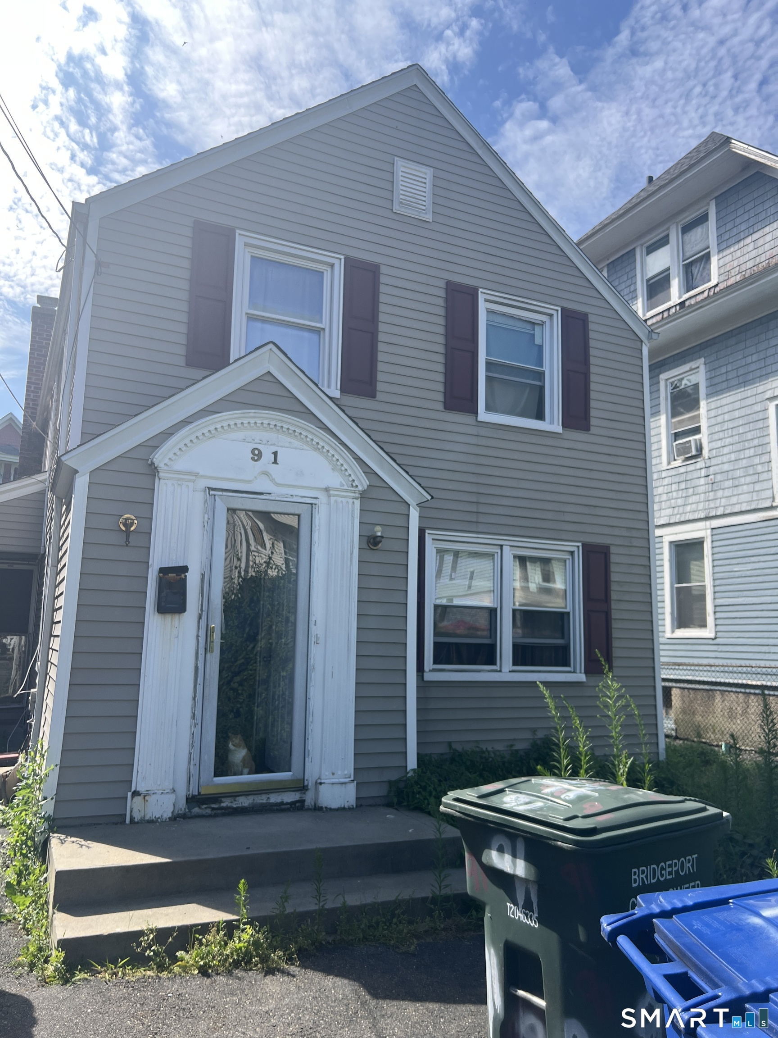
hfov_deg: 53.1
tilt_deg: +7.9
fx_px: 779
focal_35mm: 26
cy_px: 519
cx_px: 389
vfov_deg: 67.3
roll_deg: -0.9
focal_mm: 5.7
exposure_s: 1/1395
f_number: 1.5
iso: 50
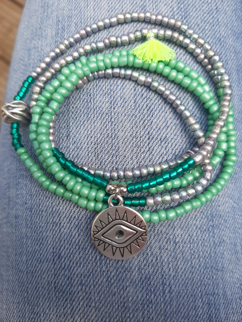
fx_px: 242
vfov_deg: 67.3
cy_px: 161
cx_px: 121
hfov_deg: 53.1
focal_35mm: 26
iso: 40
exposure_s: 1/513
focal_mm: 3.93
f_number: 1.7
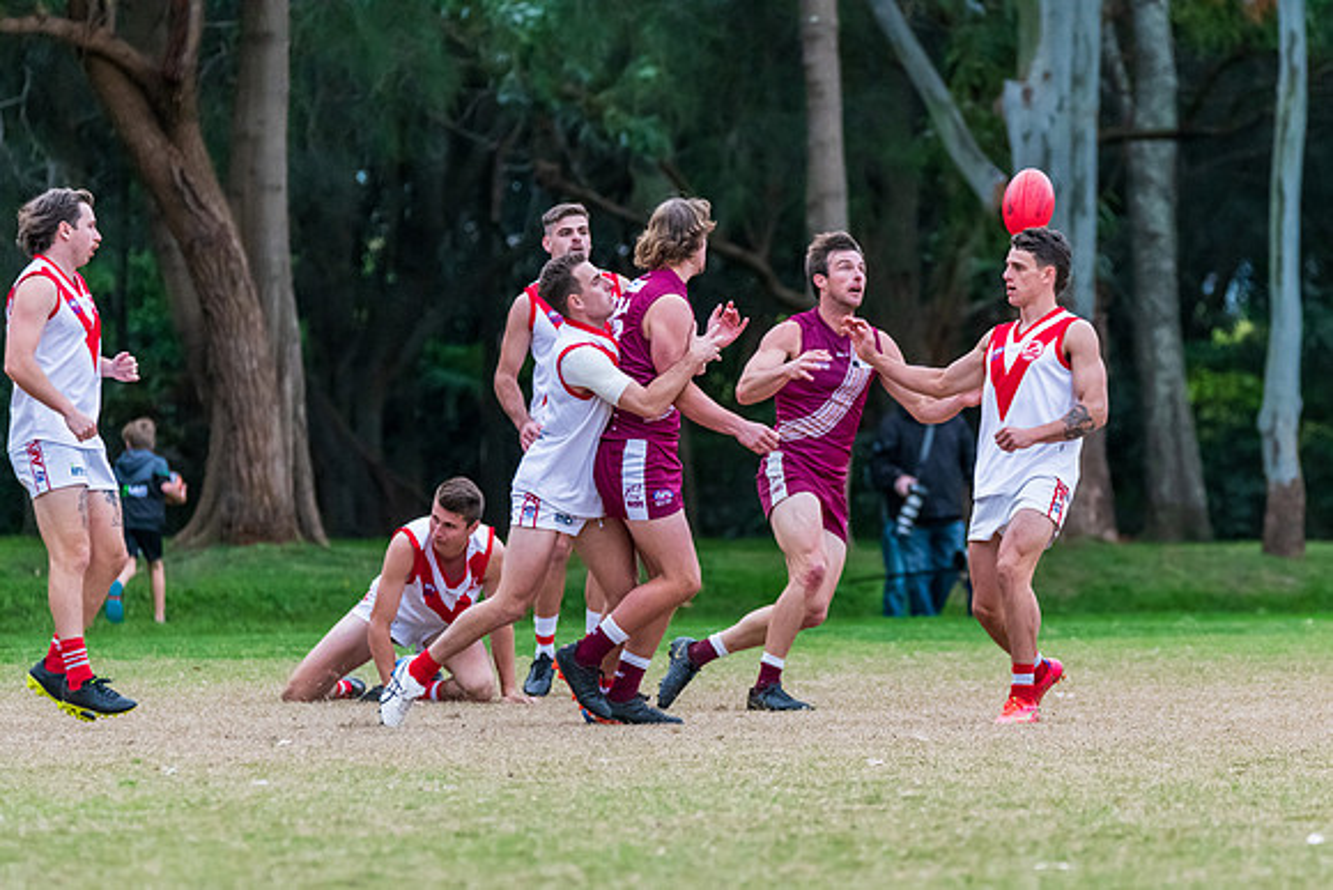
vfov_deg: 3.9
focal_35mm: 351
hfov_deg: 5.9
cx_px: 778
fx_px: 12985
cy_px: 519
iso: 3200
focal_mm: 300
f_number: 5.6
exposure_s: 1/1250
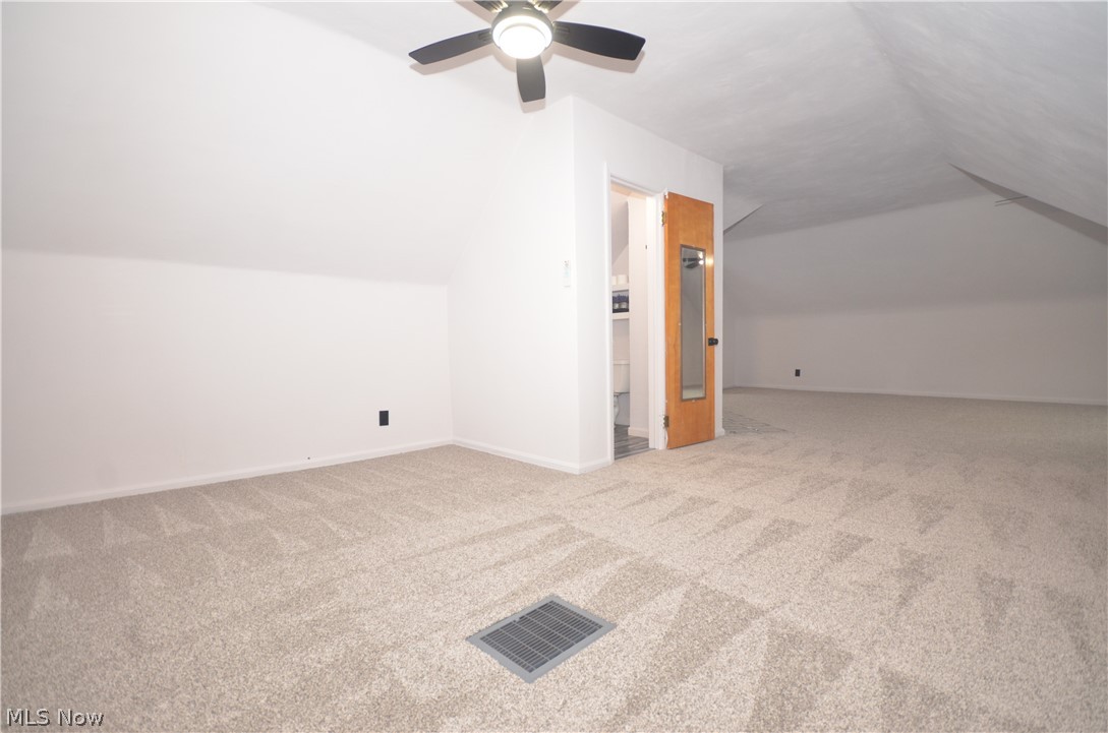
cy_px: 366
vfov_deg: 77.1
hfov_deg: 100.5
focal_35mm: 15
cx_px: 554
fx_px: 461
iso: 800
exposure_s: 1/60
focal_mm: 10
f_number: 4
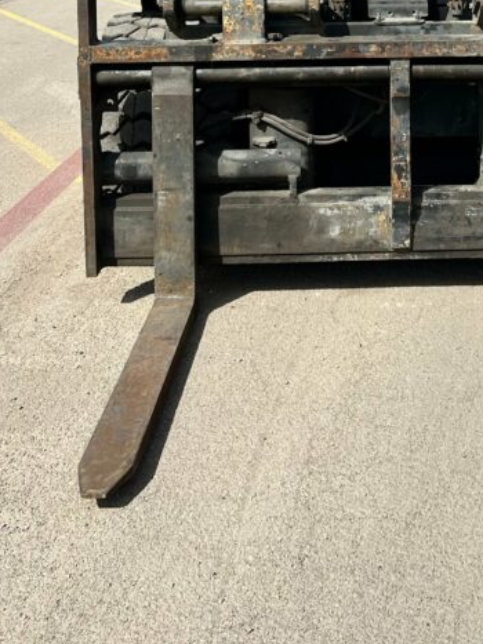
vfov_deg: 30.8
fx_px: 1061
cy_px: -34
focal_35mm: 57
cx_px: 385
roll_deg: -2.4
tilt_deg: -4.5
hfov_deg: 25.2
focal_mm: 5.7
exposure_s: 1/4444
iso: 50
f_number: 1.5
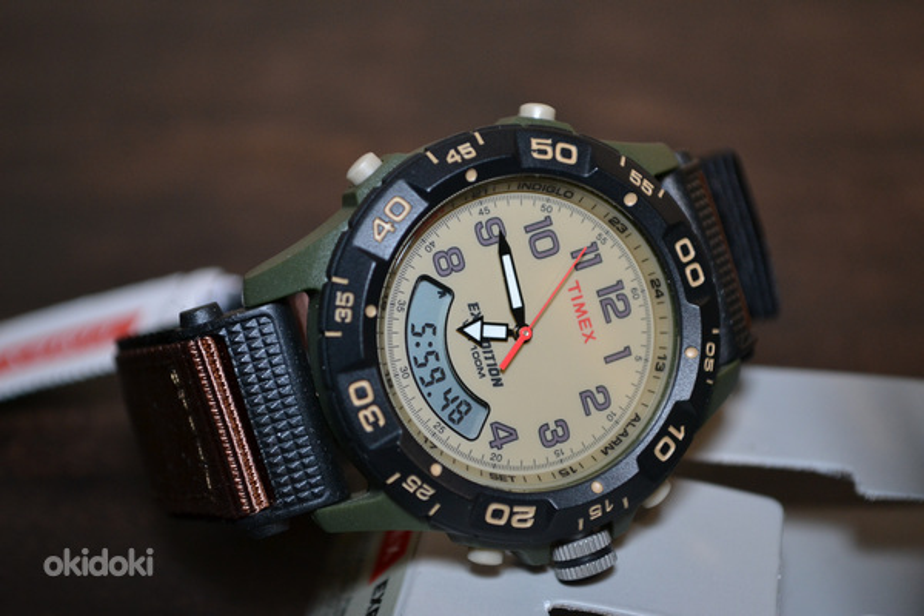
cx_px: 462
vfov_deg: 16.6
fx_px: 2117
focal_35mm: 82
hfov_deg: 24.6
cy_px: 308
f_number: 5.6
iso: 800
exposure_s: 1/40
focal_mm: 55
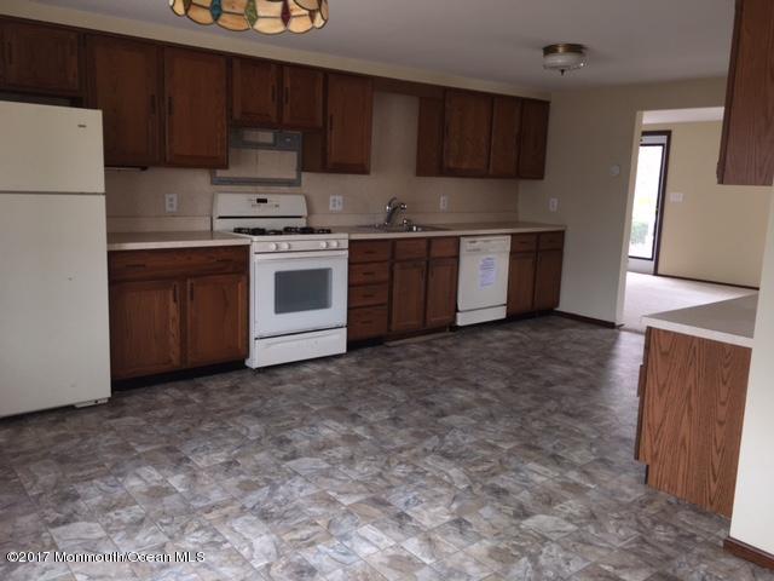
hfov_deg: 61.7
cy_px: 290
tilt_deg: -8.2
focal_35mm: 29
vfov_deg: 48.2
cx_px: 387
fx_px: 648
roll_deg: -1.5
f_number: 2.2
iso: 25
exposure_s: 1/34
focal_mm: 4.15
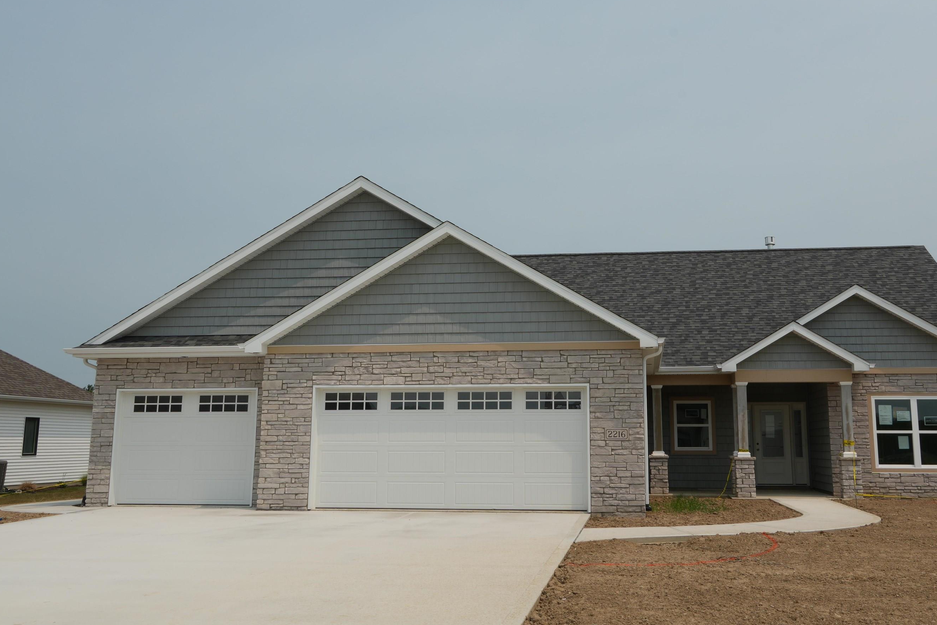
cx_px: 524
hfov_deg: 52.3
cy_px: 268
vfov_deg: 36.3
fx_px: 952
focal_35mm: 37
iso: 100
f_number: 18
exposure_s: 1/125
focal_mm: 21
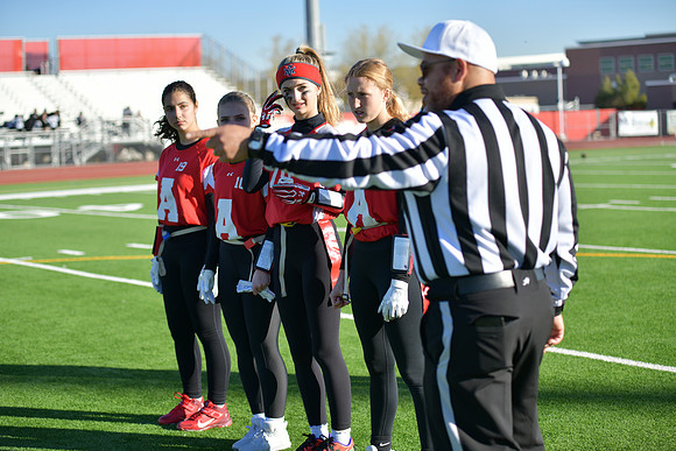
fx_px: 1315
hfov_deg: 28.8
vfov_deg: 19.5
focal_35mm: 70
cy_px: 226
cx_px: 338
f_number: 3.2
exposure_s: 1/1600
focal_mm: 70
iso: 125
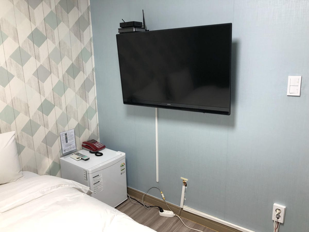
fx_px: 250
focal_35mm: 28
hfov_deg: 63.4
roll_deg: +1.2
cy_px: 116
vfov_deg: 49.7
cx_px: 154
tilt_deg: -15.0
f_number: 1.8
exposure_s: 1/24
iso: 32
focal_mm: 3.99
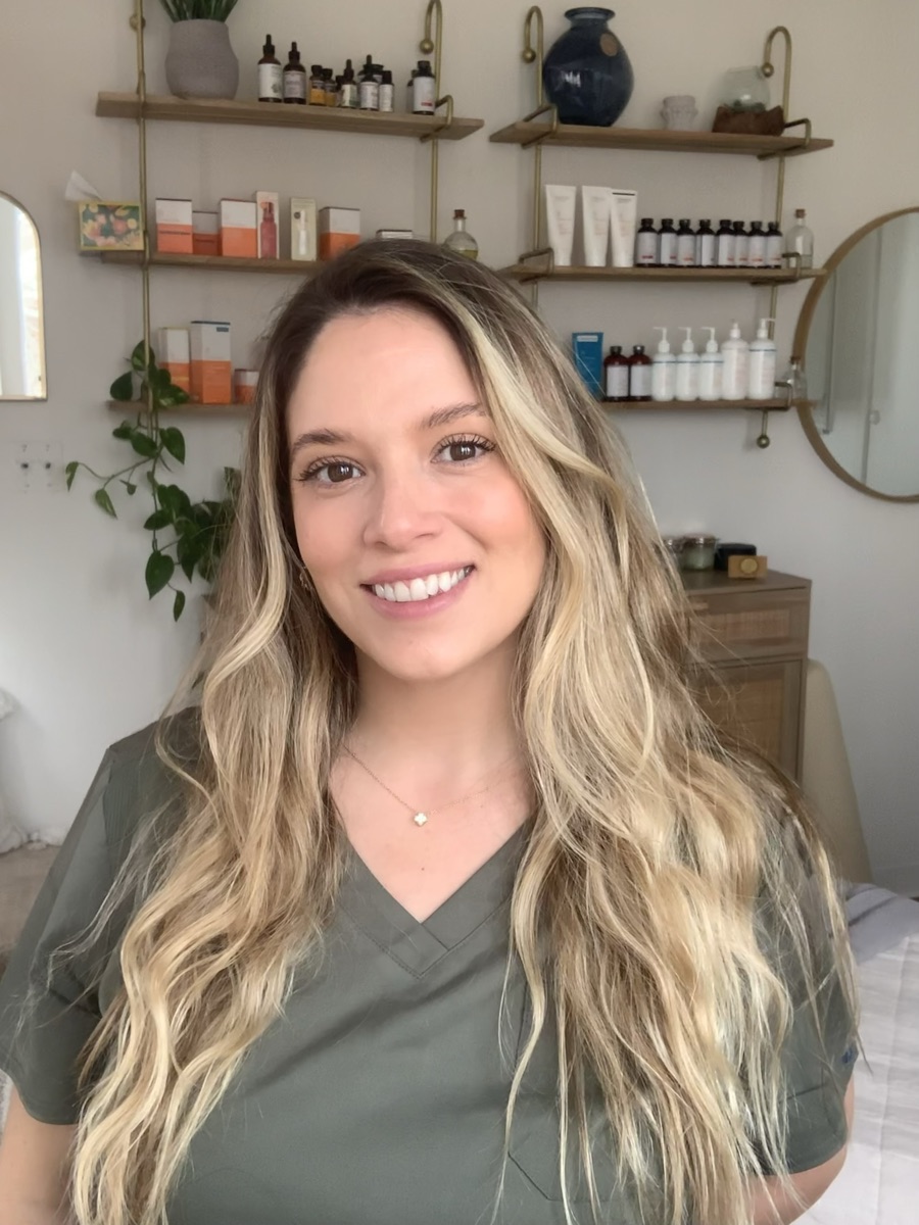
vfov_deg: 56.8
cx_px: 460
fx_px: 1133
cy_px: 612
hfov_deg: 44.2
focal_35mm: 32
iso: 50
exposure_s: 1/121
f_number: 2.2
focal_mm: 2.87
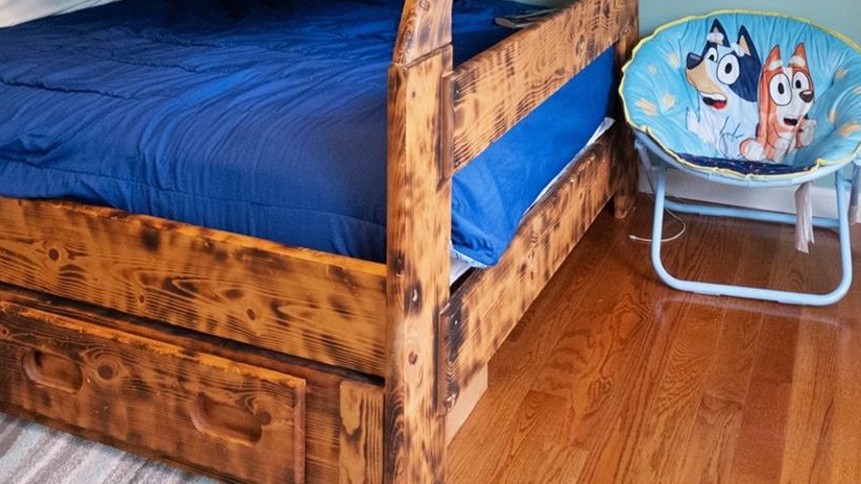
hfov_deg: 51.2
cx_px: 528
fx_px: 890
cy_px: -165
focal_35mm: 39
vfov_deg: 25.6
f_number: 7.1
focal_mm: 10
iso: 6400
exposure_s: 1/30
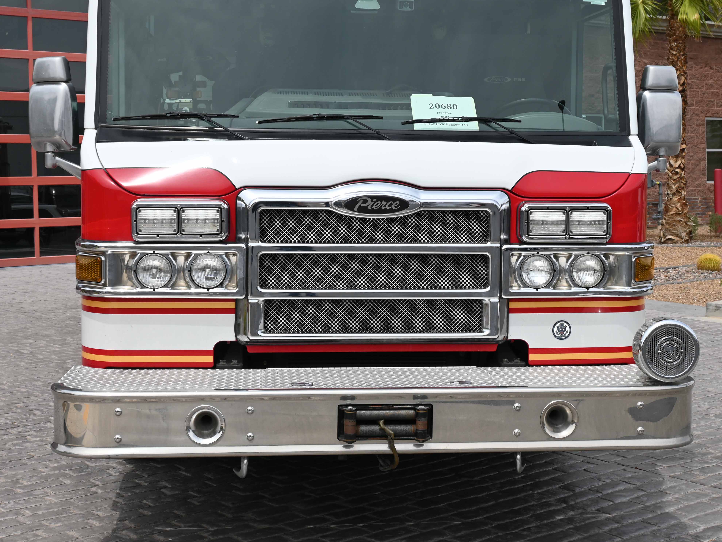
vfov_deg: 25.6
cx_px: 389
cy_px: 218
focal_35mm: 57
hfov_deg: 33.8
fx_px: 1189
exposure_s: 1/320
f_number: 9
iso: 100
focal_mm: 28
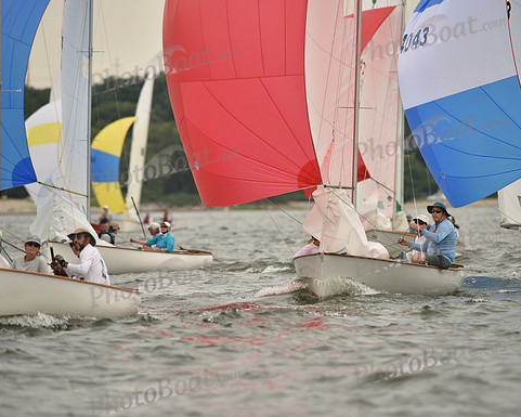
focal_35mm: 396
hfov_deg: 4.9
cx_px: 298
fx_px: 6107
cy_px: 208
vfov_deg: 3.9
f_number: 4.5
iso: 320
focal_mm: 350
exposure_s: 1/1250
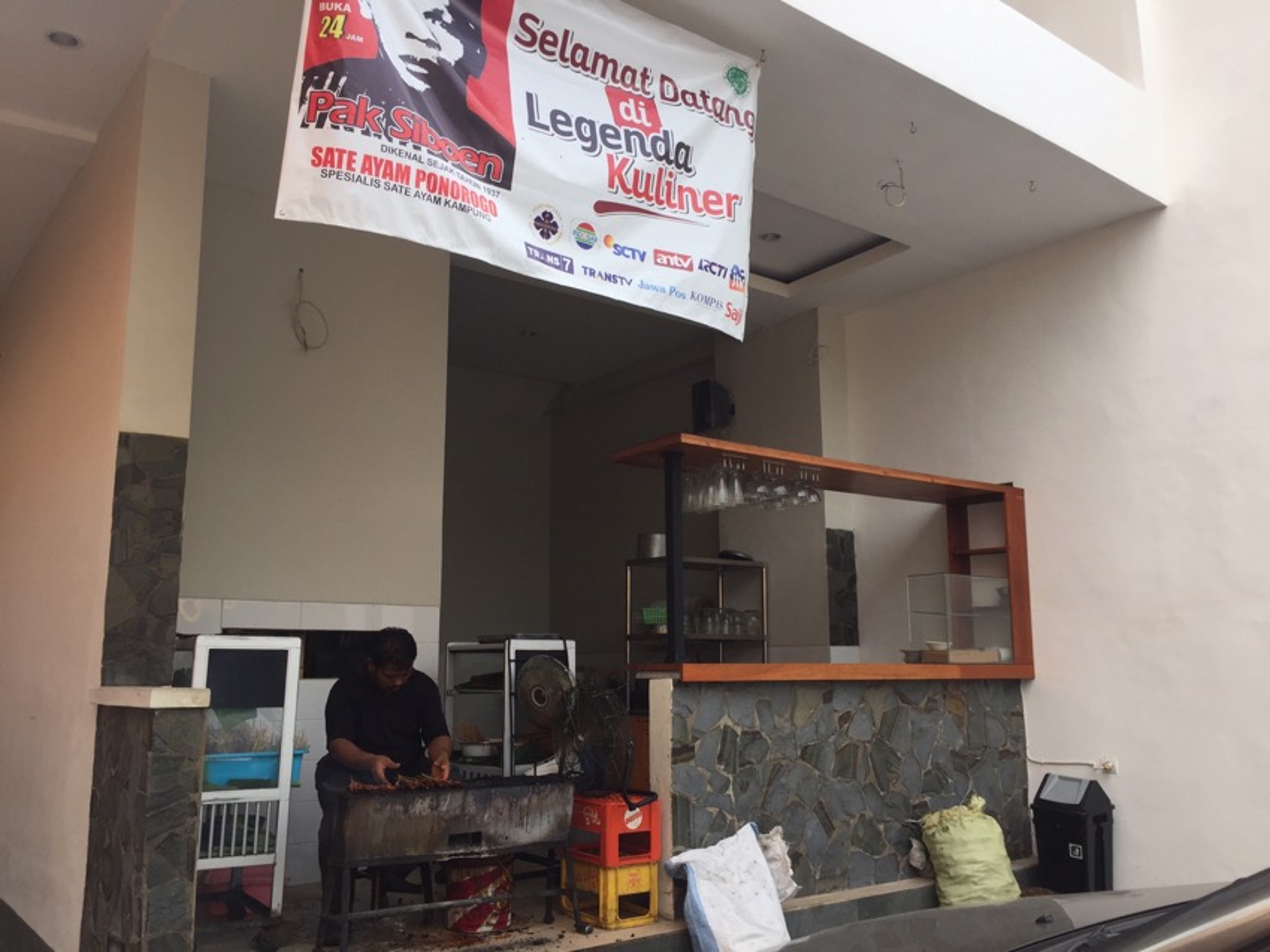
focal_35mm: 29
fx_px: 1064
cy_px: 476
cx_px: 635
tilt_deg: +10.5
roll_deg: -0.6
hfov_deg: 61.7
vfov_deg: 48.2
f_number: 2.2
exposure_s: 1/460
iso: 32
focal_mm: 4.15
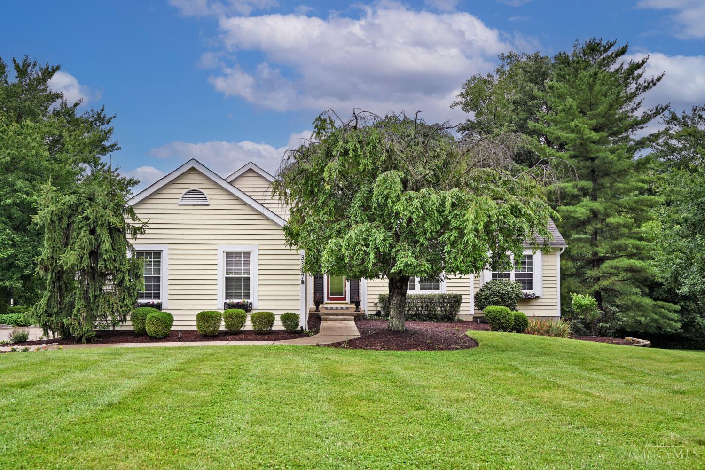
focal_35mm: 30
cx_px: 352
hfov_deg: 61.9
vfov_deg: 43.6
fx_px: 587
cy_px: 235
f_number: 5.6
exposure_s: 1/250
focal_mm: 30
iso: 100
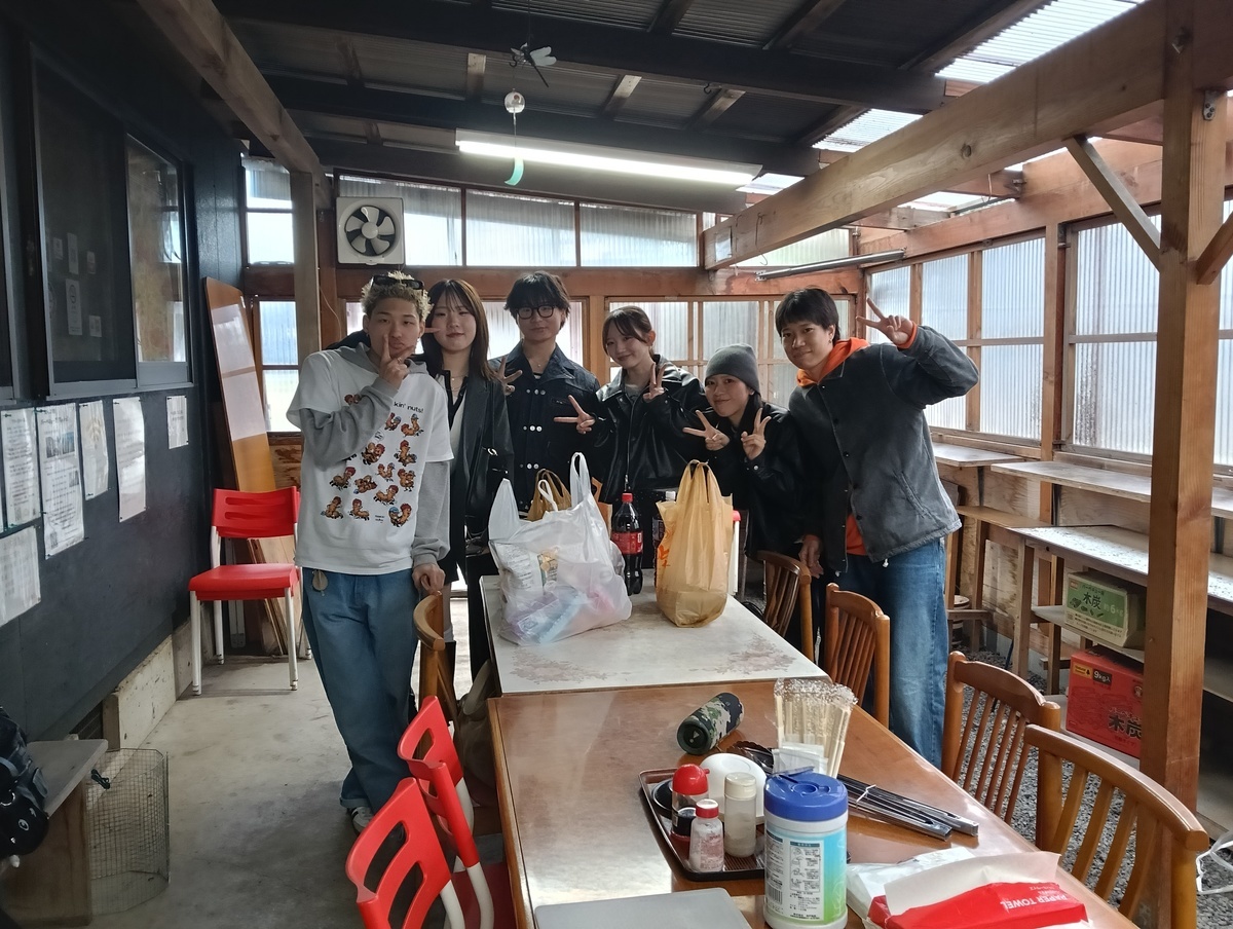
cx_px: 616
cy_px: 464
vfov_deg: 51.5
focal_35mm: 27
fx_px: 963
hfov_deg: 65.2
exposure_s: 1/33.3
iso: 400
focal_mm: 3.98
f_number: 1.8
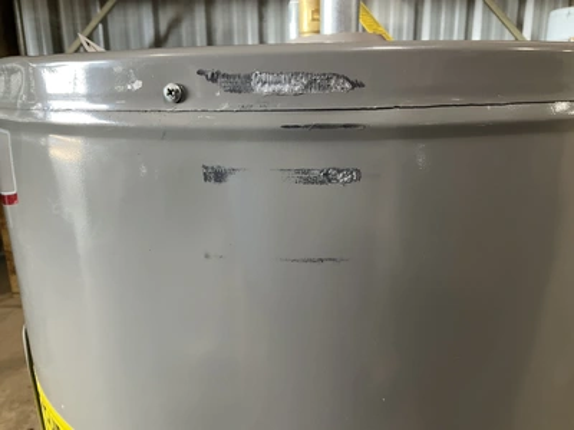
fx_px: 481
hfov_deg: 61.7
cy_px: 215
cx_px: 287
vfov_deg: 48.2
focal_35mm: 29
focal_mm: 3
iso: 125
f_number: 1.8
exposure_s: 1/60
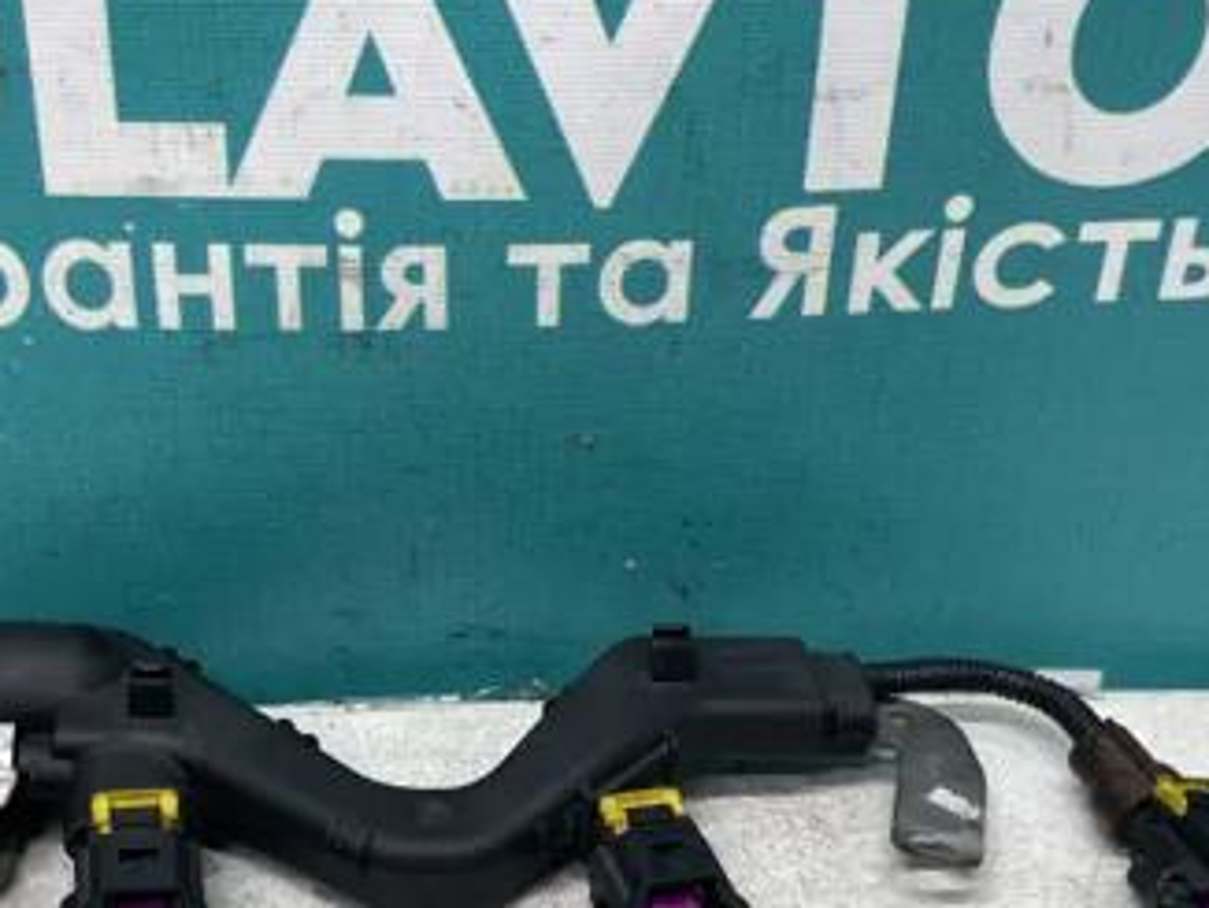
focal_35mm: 51
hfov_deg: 37.2
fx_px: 1783
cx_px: 445
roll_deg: +2.2
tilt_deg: -33.1
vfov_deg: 28.4
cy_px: 612
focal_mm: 4.2
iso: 125
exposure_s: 1/100
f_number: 1.6
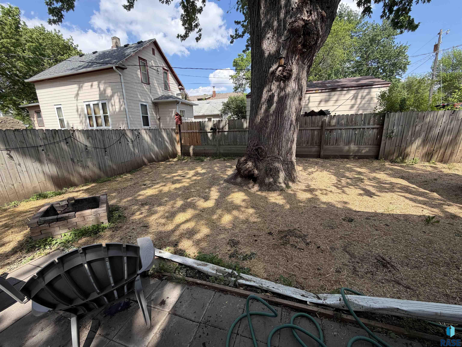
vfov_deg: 85.7
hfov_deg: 102.1
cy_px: 174
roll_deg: +2.0
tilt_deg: -13.6
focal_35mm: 14
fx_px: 187
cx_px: 231
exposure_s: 1/559
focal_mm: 2.22
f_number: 2.2
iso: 40
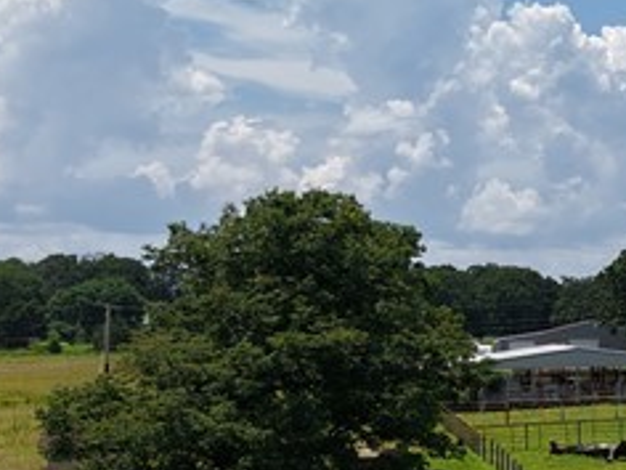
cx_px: 1175
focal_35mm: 104
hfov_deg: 15.7
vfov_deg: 14.2
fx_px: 1881
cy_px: 327
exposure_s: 1/4000
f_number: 1.8
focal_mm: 8.67
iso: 110
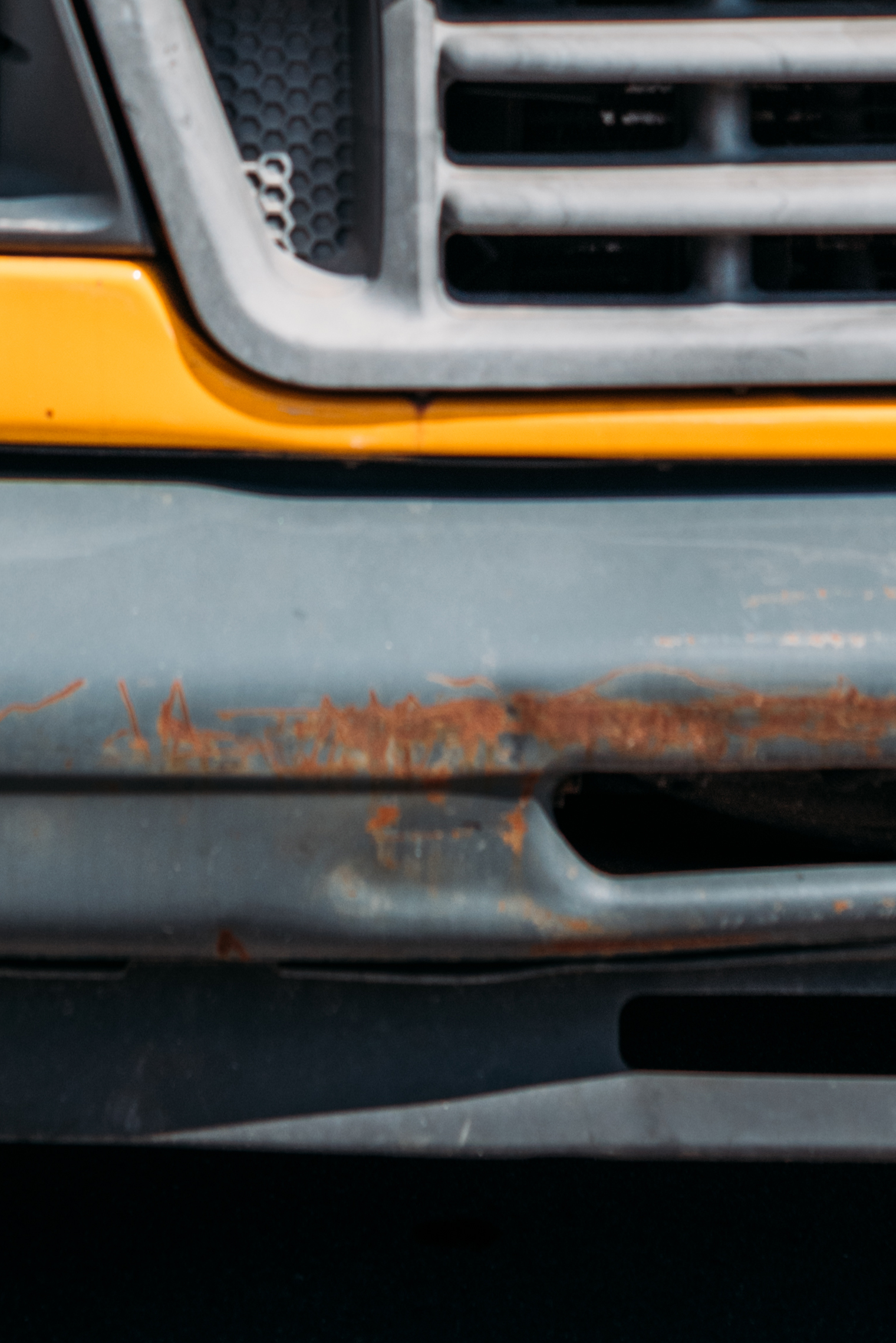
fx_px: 5932
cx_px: 428
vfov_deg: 12.3
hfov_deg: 8.6
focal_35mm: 159
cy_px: -724
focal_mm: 50
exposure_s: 1/1250
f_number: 4
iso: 100
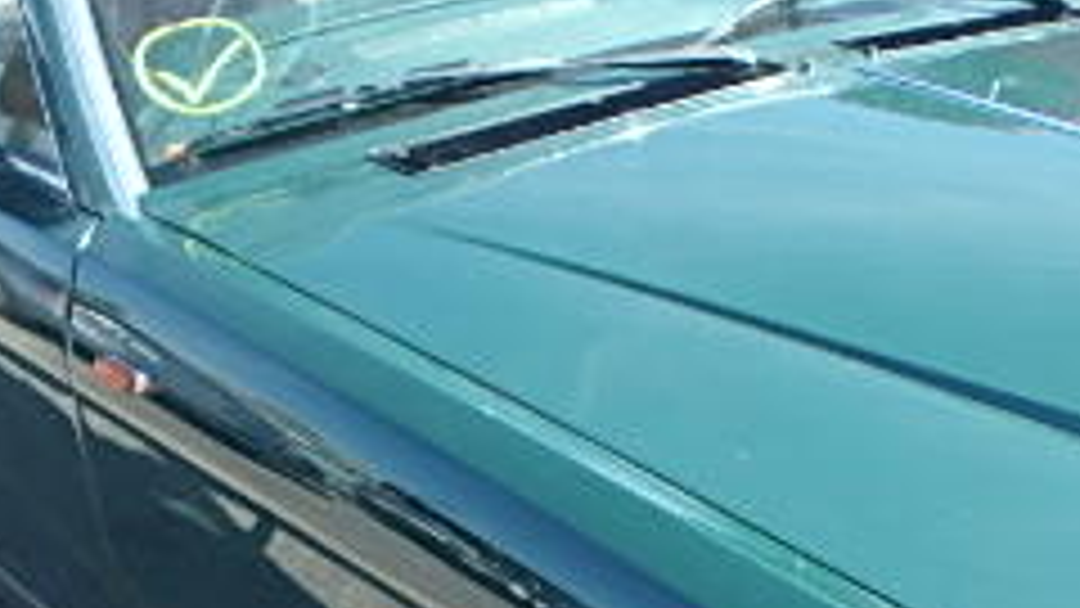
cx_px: 828
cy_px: 640
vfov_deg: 19.1
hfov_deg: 33.6
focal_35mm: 61
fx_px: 1747
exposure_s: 1/200
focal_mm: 3.7
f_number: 3.5
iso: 125
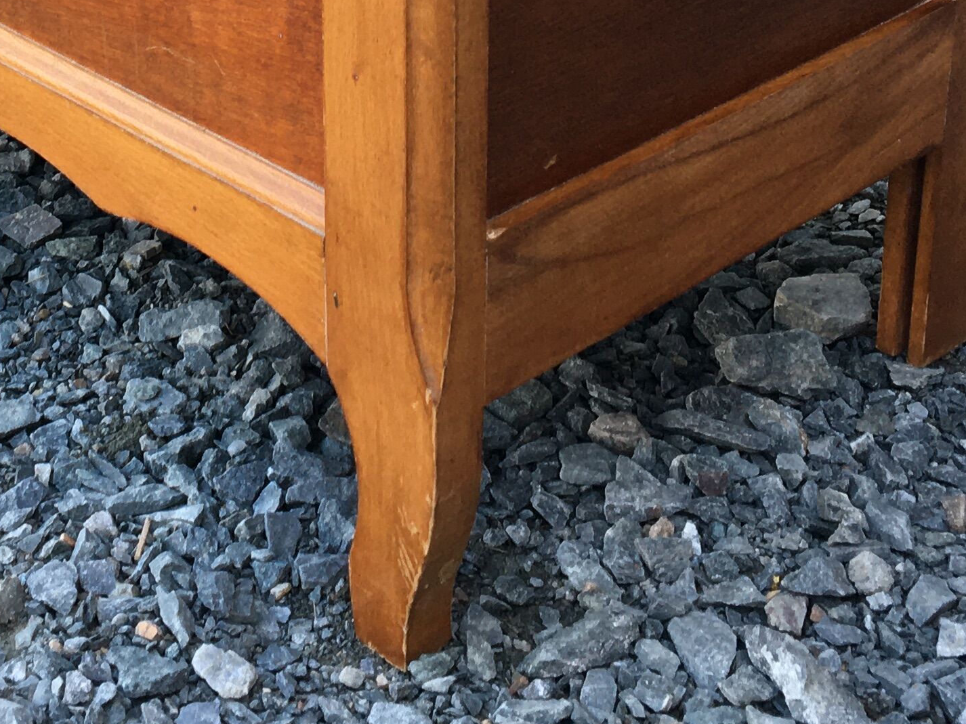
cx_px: 221
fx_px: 2288
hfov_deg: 23.6
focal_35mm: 82
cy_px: -122
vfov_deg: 17.2
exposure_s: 1/100
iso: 32
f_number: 2.2
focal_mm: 4.15
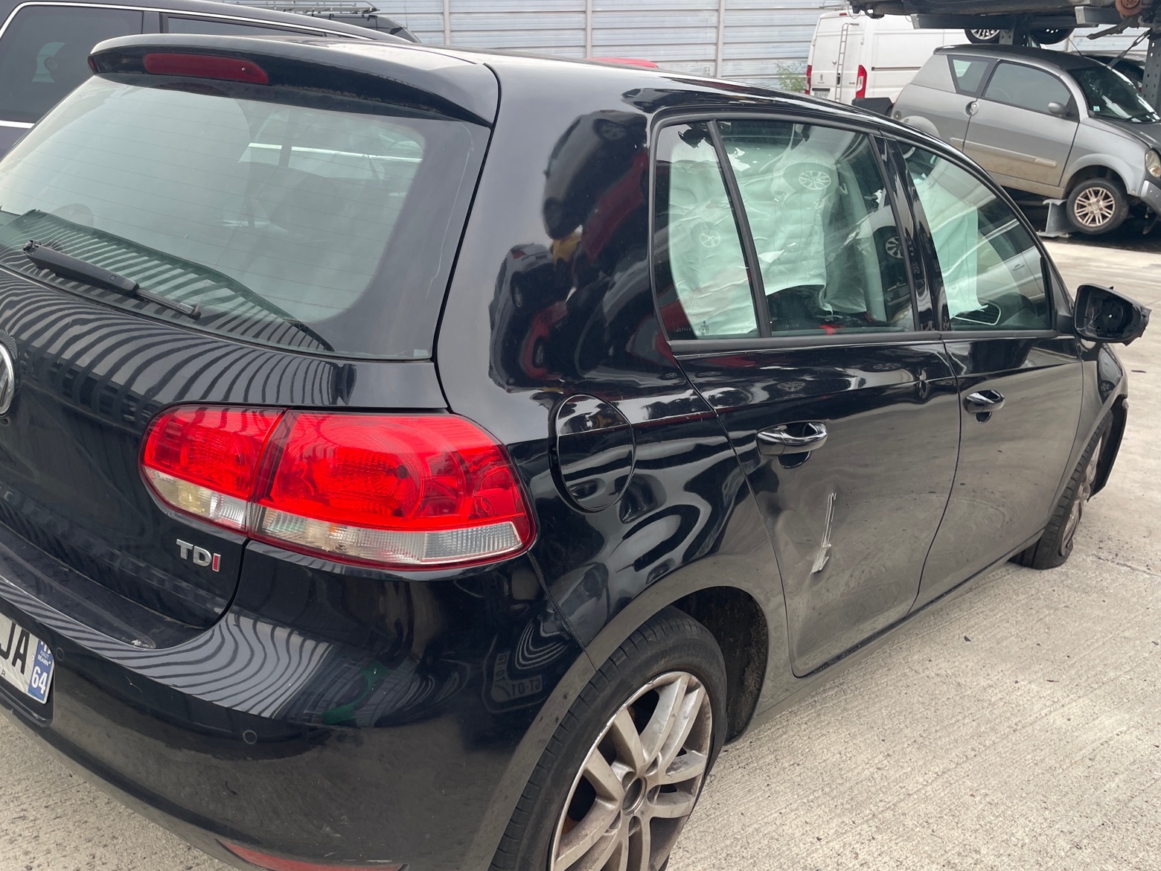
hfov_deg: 59.7
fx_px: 1006
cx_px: 493
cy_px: 459
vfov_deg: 46.8
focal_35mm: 30
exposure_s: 1/401
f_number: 1.6
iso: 32
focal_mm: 4.2
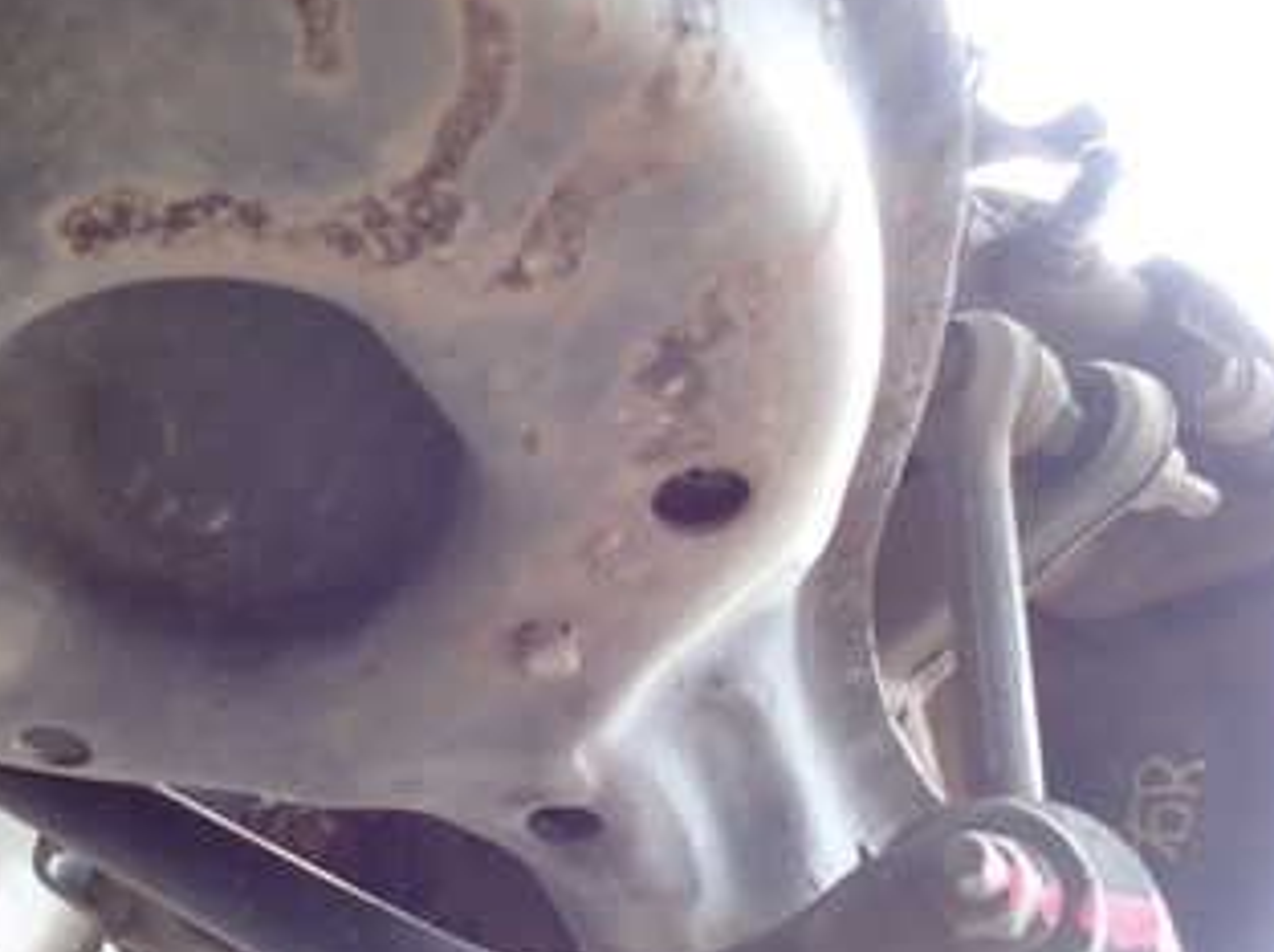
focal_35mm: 48
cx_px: 147
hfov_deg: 37.3
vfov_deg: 29.9
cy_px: 655
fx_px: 1765
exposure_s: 1/60
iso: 160
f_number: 2
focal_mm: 4.5
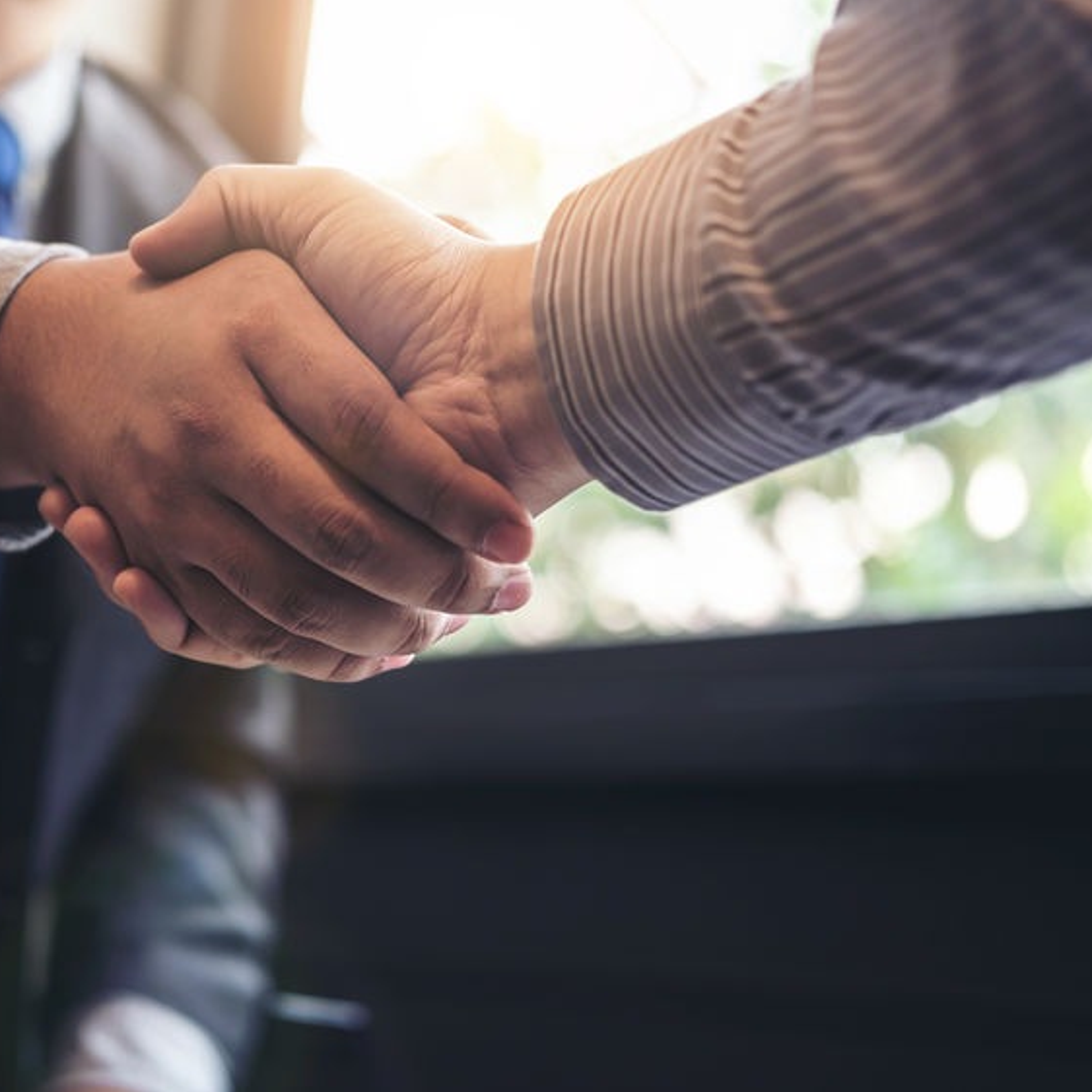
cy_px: 547
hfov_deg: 25.1
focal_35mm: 68
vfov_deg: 25.4
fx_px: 2427
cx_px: 313
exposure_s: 1/100
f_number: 2
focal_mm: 35
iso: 250
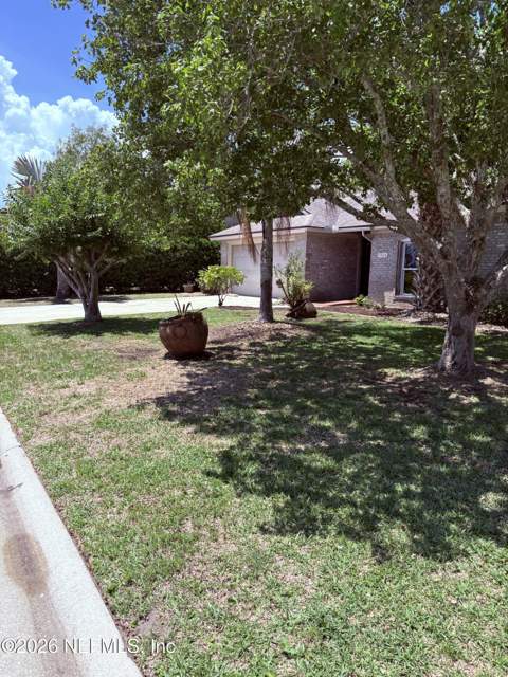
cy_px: 338
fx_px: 509
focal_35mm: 26
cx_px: 254
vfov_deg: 67.3
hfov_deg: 53.1
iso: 64
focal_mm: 5.96
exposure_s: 1/2208
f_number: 1.6
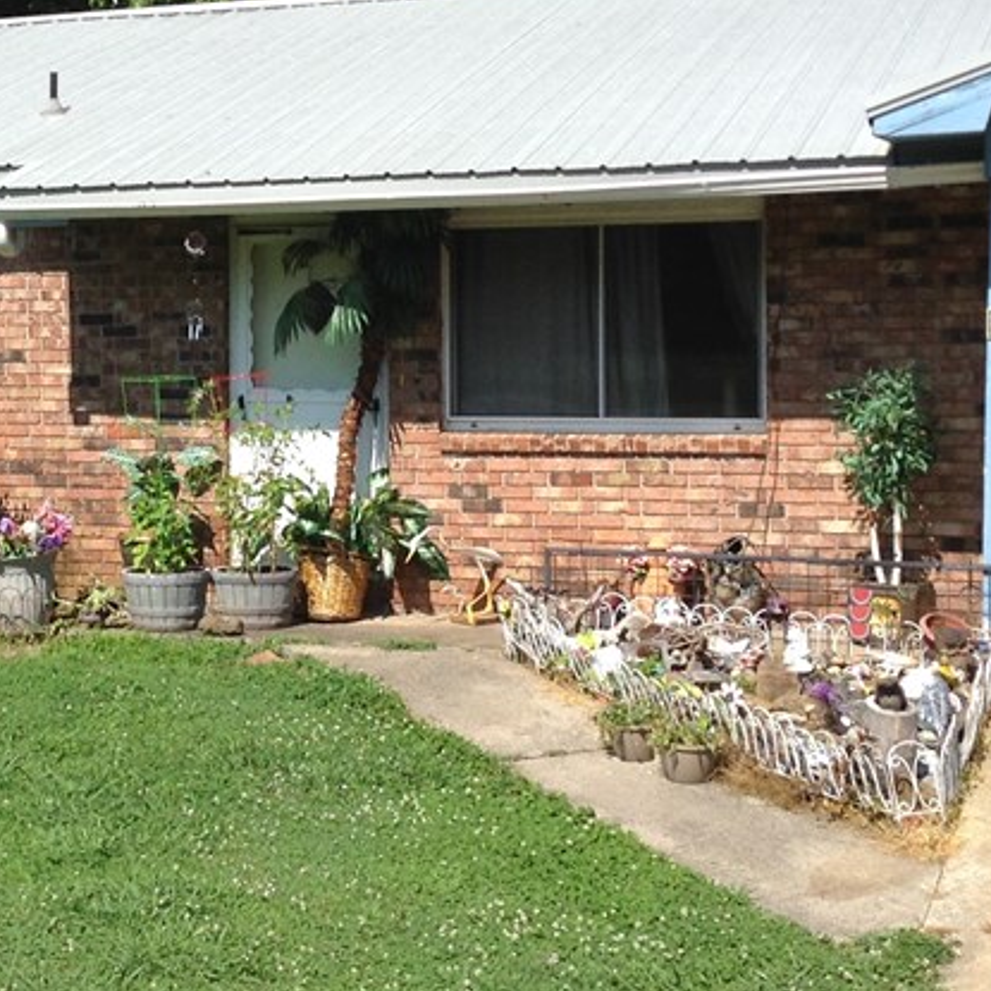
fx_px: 2332
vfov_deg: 23.9
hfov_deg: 23.7
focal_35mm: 72
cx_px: 217
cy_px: 358
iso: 25
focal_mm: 3.3
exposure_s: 1/1159
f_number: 2.4
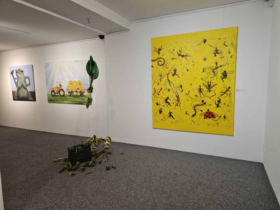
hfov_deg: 73.9
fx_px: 186
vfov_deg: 58.9
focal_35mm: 23
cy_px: 105
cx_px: 140
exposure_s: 1/100
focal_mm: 6.3
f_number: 1.7
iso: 640
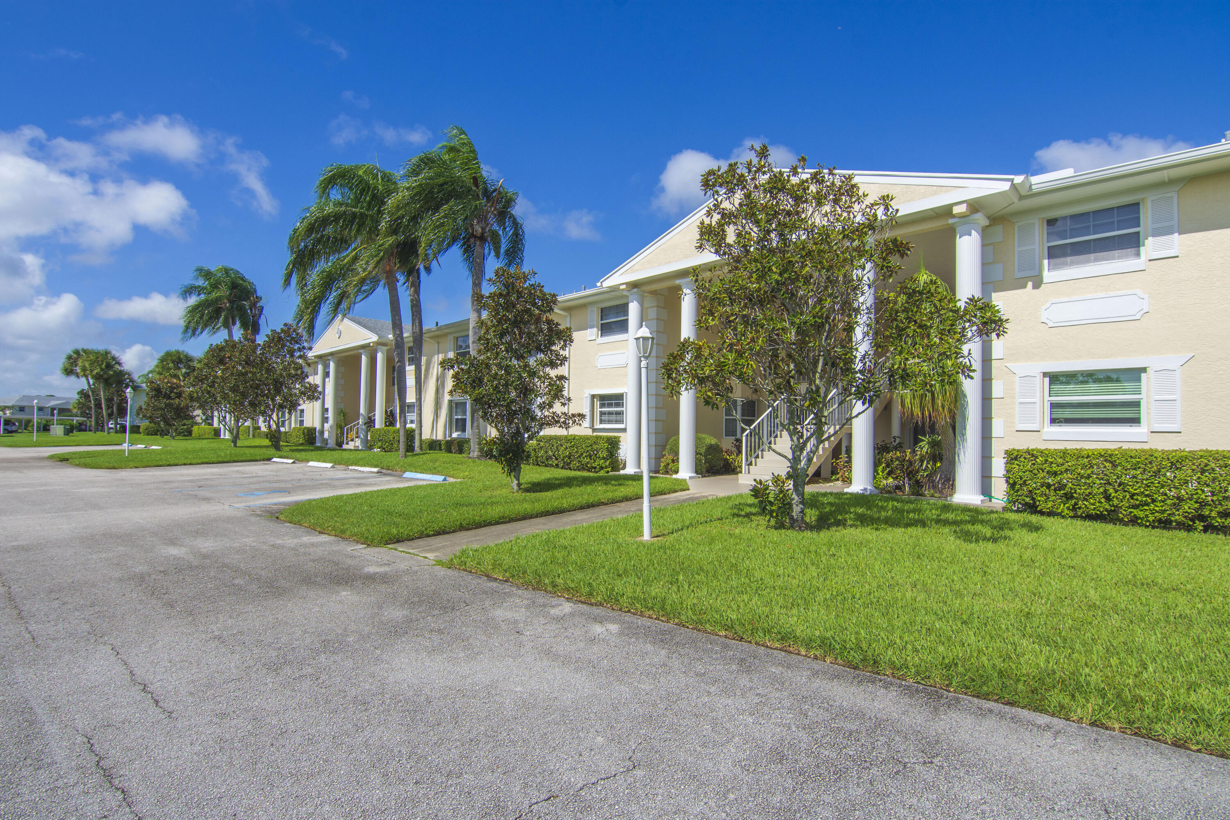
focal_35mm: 24
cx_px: 615
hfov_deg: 73.7
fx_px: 820
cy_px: 410
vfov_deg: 53.1
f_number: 8
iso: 160
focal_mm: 16
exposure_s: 1/500
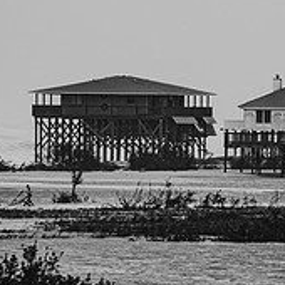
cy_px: 141
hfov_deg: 2.5
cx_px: 181
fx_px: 6483
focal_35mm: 696
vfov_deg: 2.5
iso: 100
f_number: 6.3
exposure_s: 1/400
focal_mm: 200
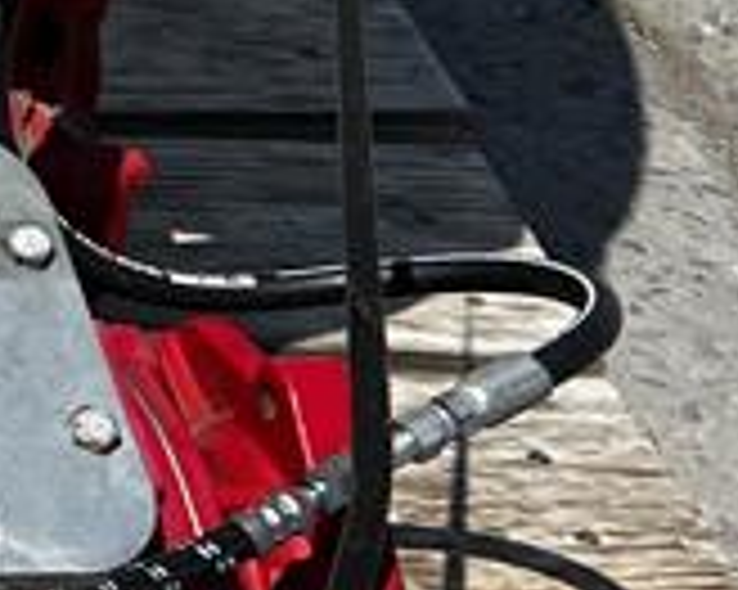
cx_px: -1674
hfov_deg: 8.0
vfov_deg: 7.3
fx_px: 4322
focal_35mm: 198
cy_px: -842
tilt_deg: -24.4
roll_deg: -0.8
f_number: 1.5
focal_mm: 5.7
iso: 50
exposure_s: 1/4831
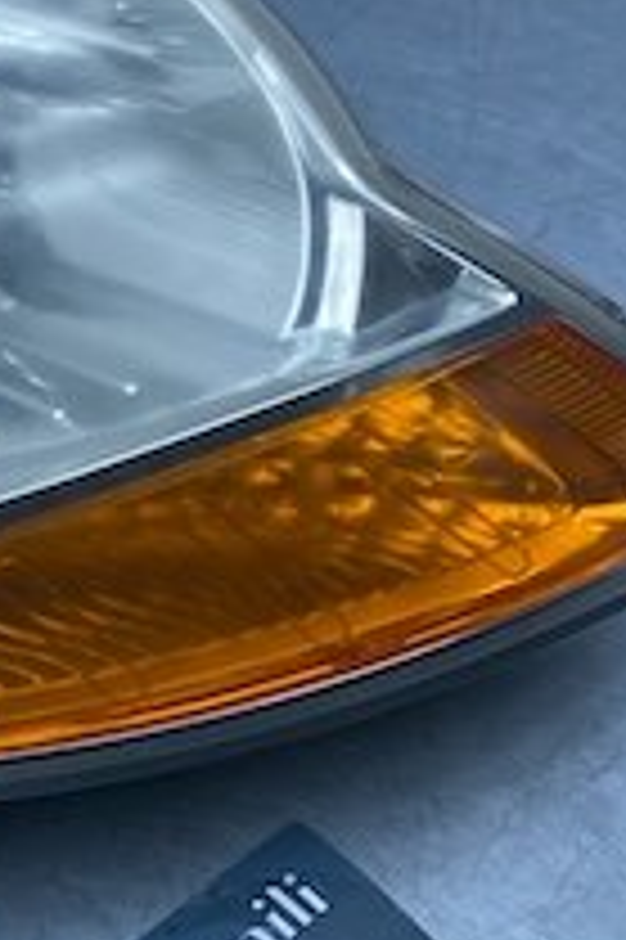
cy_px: 252
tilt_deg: -42.1
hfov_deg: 15.6
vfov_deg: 24.3
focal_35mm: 83
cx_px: -207
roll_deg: -5.2
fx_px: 2168
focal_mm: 4.25
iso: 32
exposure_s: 1/1206
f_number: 1.8
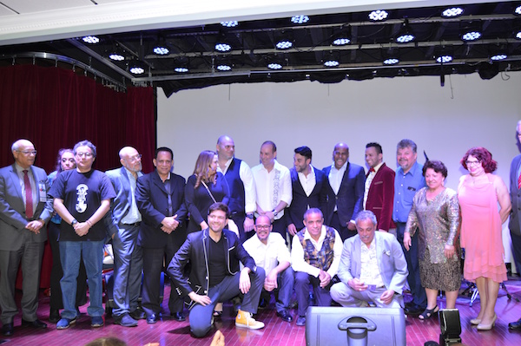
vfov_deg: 43.5
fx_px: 434
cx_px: 260
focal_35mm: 30
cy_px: 173
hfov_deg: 62.0
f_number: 3.5
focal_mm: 20
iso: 500
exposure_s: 1/60
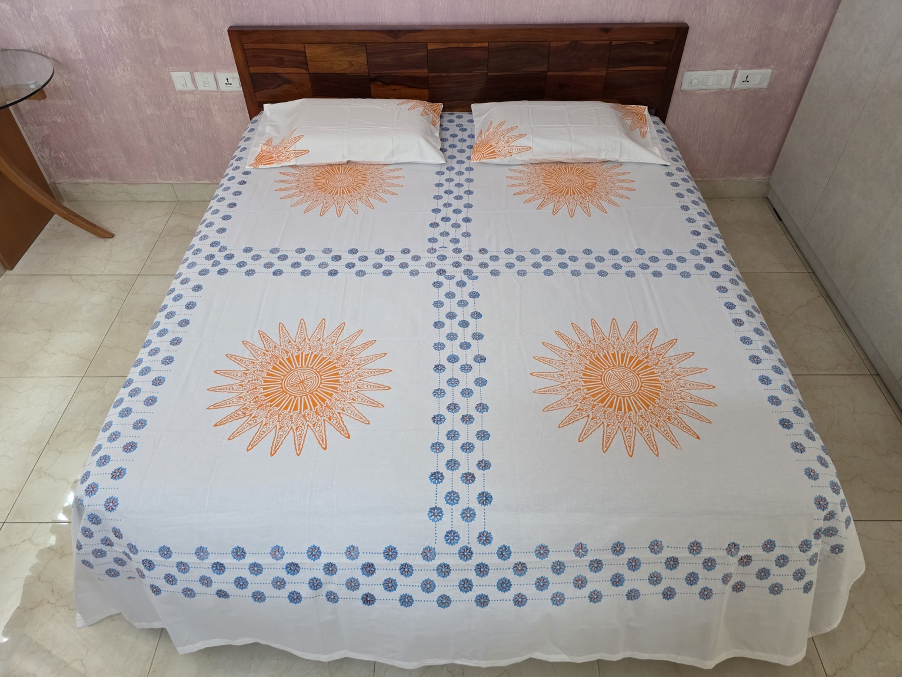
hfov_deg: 71.6
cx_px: 457
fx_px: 625
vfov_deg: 56.8
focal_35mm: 24
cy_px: 329
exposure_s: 1/100
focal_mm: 6.3
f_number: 1.7
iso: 640
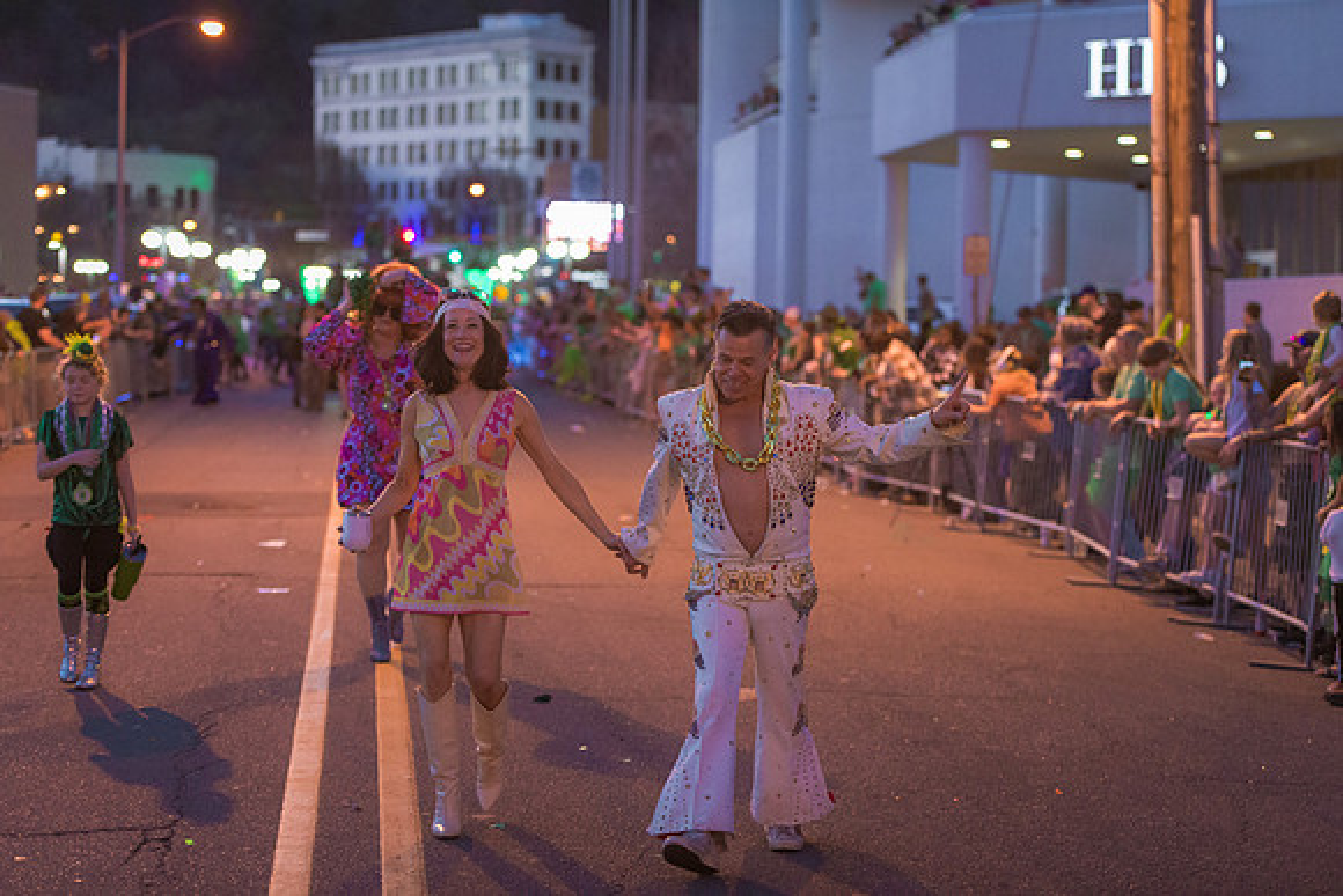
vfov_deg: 19.5
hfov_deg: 28.8
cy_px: 448
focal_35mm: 70
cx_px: 672
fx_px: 2612
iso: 5600
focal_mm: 70
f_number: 2.8
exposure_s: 1/250
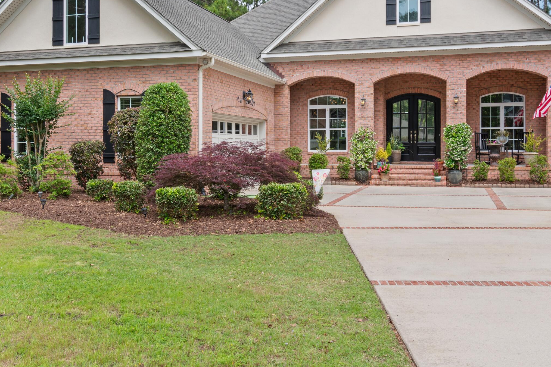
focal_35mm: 37
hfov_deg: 51.9
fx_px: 566
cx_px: 269
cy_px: 142
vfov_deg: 35.8
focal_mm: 17
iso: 100
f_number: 5.3
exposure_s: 1/100
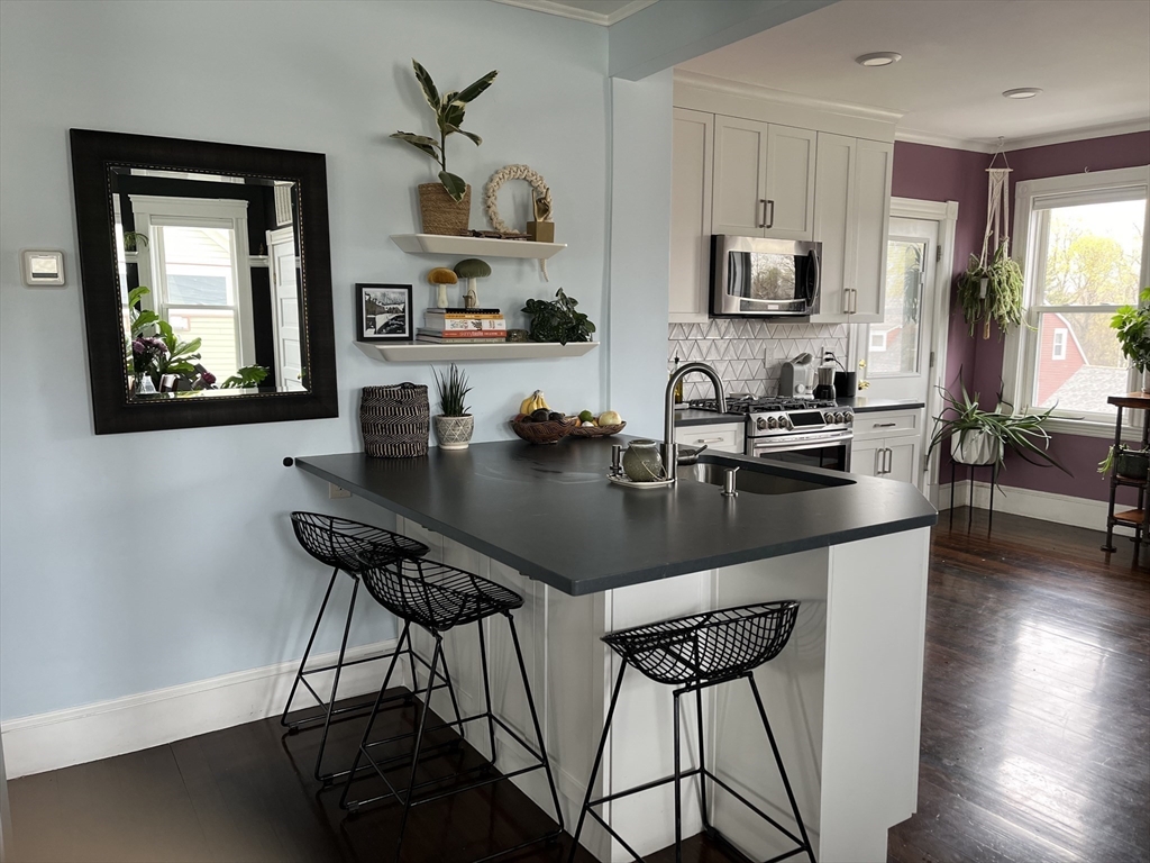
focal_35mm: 26
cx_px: 575
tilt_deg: -7.7
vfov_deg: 53.1
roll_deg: +0.2
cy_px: 432
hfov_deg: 67.3
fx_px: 864
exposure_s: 1/121
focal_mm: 5.1
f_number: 1.6
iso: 100
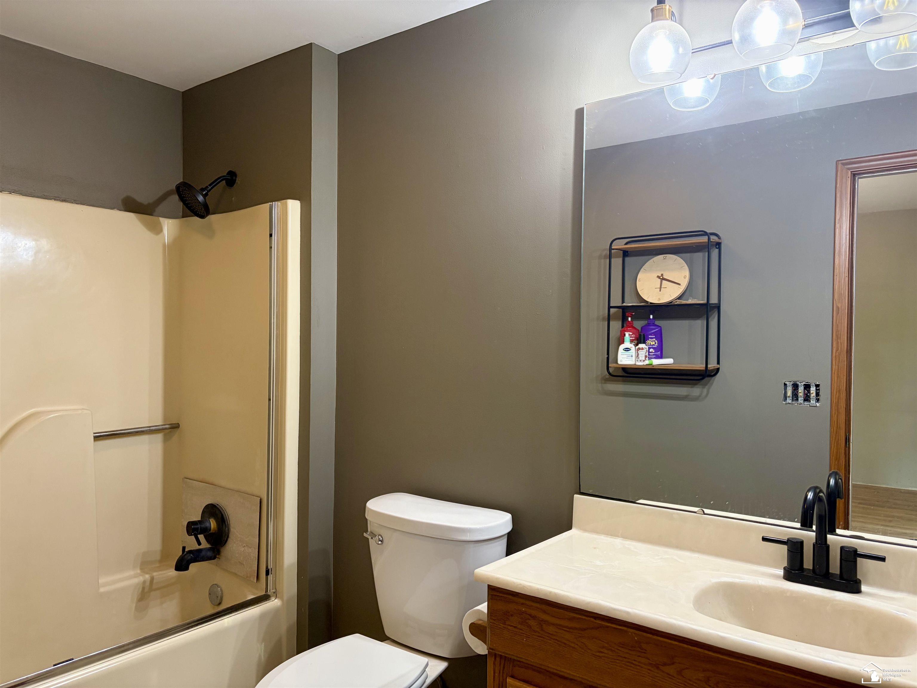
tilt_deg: +0.0
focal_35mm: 26
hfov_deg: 67.3
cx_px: 458
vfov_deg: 53.1
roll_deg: -0.9
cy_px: 344
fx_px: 689
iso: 160
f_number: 1.6
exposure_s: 1/60
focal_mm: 5.96
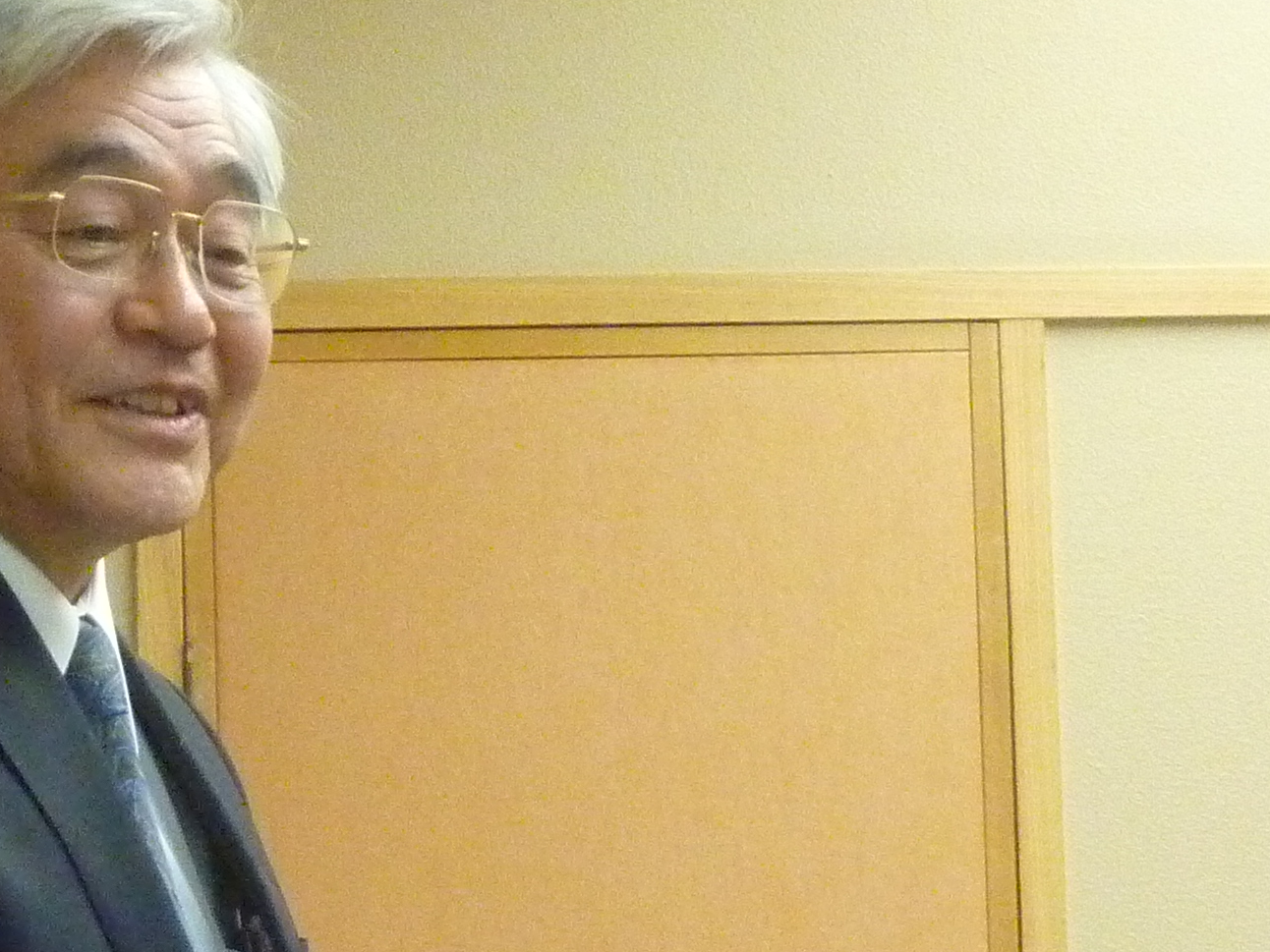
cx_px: 323
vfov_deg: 6.7
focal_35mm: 222
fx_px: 8145
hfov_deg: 8.9
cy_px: 425
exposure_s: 1/20
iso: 800
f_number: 4.2
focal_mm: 12.8
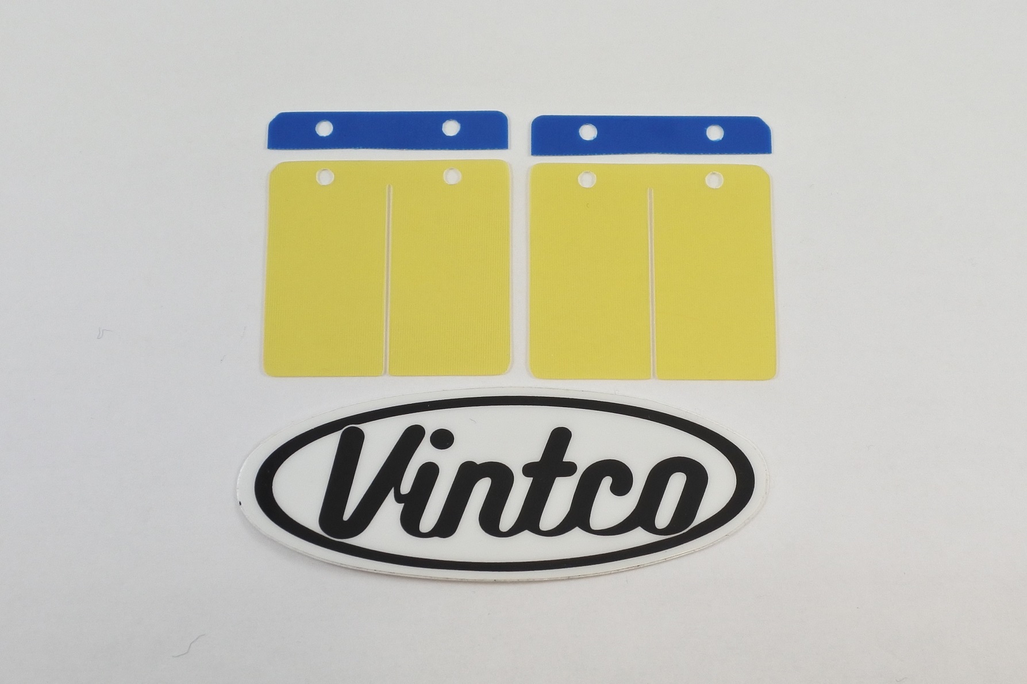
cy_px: 342
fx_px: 941
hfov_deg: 57.2
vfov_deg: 40.0
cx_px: 514
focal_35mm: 33
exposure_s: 1/200
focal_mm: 12.3
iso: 400
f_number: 3.8
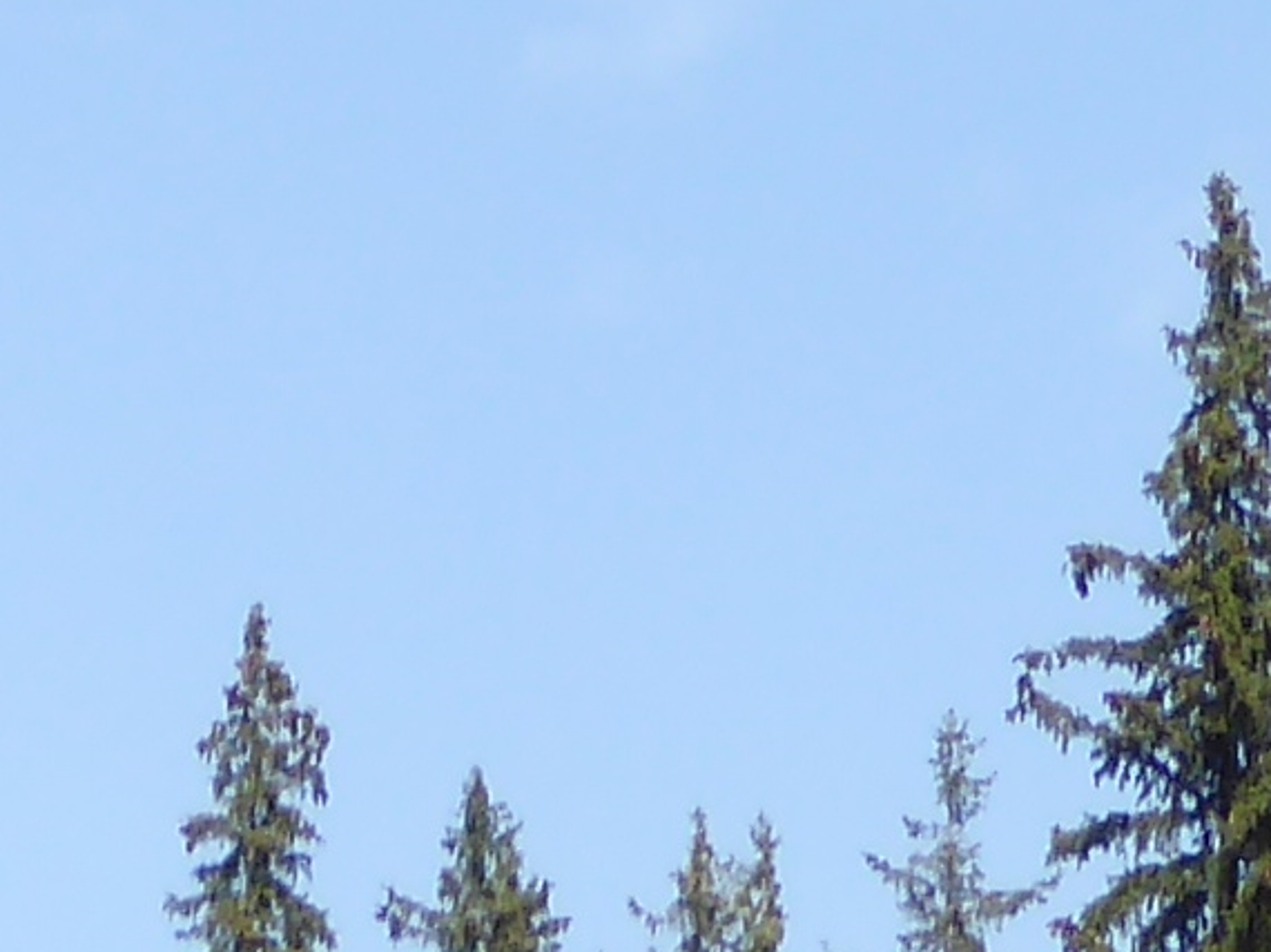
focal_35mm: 372
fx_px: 13653
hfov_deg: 5.3
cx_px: -785
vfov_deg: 3.9
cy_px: 3039
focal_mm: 9
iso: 80
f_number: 4.1
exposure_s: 1/400
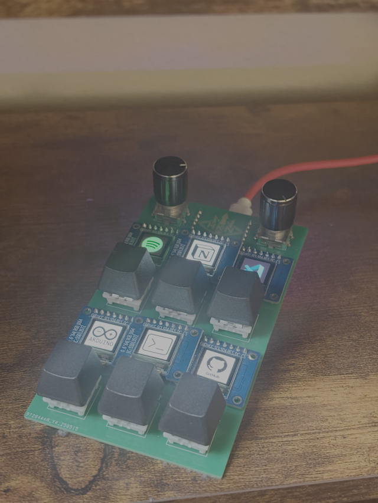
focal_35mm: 52
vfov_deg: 36.8
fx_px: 757
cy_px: 252
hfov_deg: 28.0
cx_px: 189
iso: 400
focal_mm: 5.96
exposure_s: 1/20
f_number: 1.6
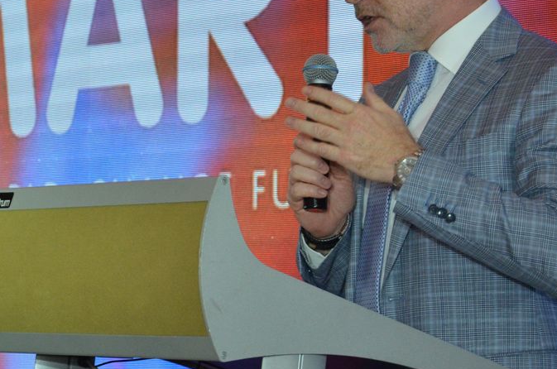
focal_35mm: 181
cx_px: 142
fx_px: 2795
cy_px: 120
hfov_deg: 11.4
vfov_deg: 7.6
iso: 1250
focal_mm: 58
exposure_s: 1/250
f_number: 5.6
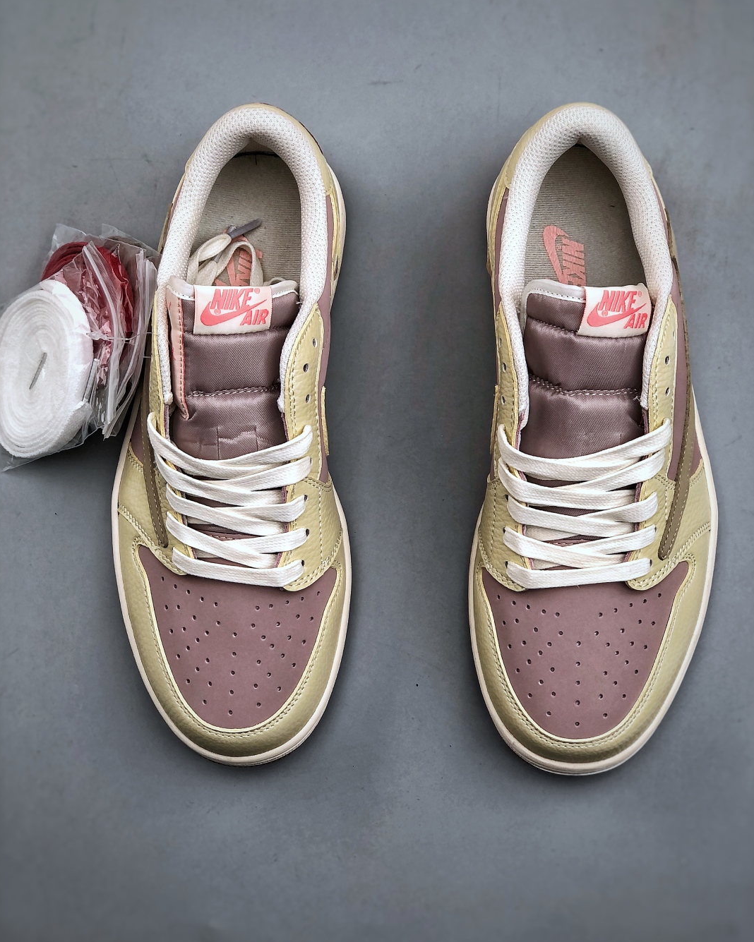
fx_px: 1674
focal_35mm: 60
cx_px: 378
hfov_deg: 25.4
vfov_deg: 31.4
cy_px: 437
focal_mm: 6.6
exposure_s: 1/100
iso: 40
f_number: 2.8
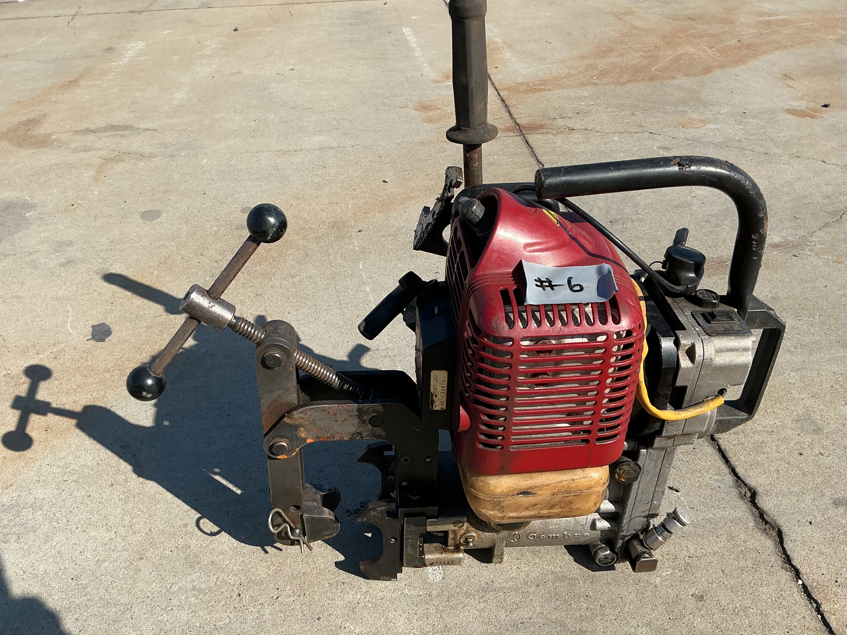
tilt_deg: -34.7
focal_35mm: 31
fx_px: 759
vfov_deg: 45.4
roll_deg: +1.8
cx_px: 430
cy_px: 329
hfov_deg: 58.3
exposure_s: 1/1534
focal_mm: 3
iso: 25
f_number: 1.8
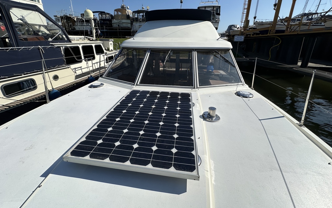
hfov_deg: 101.5
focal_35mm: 15
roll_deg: -0.1
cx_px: 166
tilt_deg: -17.9
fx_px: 136
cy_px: 83
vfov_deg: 74.0
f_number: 2.2
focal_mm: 2.22
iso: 50
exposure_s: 1/4000
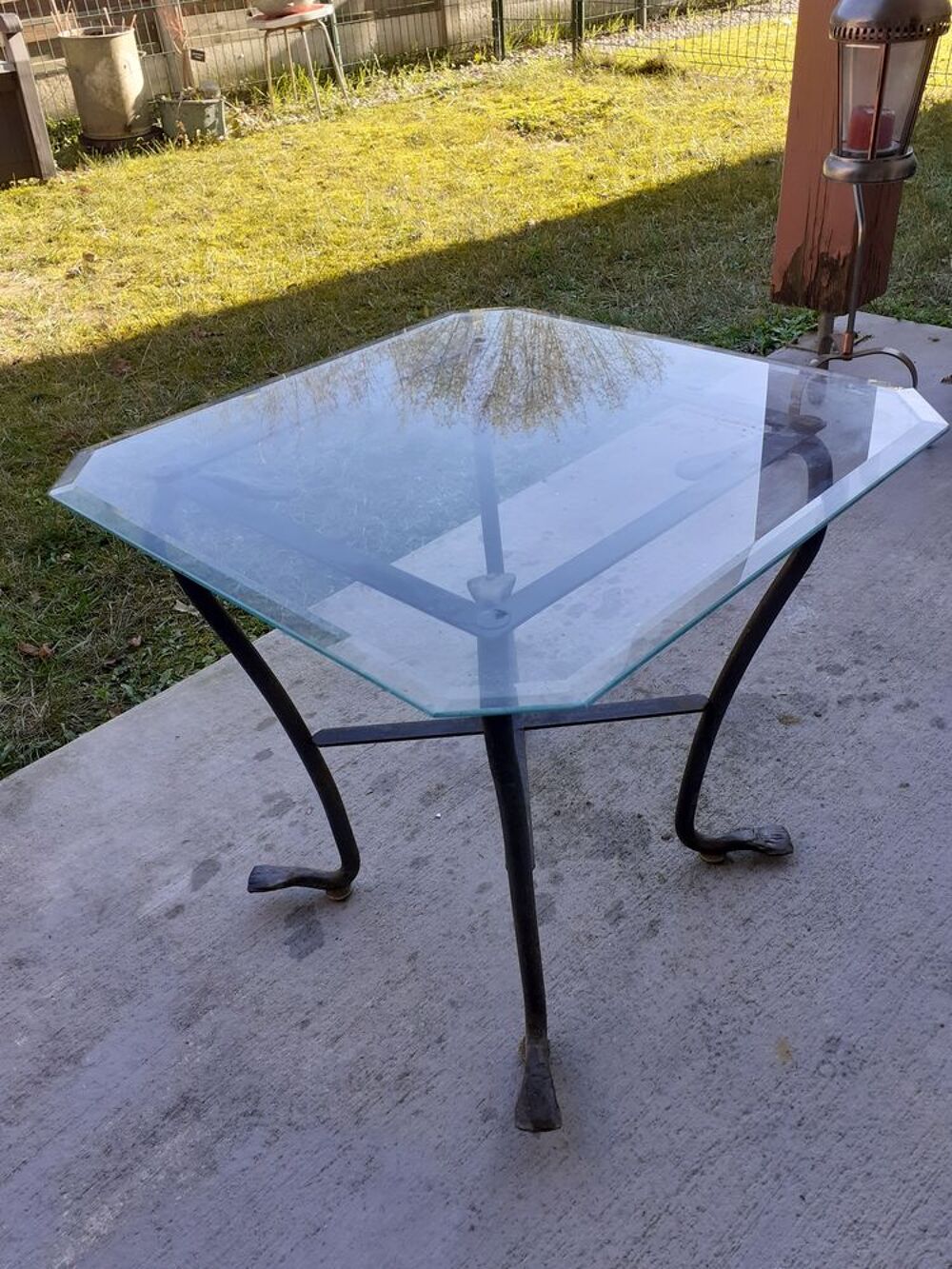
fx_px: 990
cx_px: 476
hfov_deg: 51.4
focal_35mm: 27
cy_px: 634
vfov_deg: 65.3
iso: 40
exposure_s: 1/208
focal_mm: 3.6
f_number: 1.9
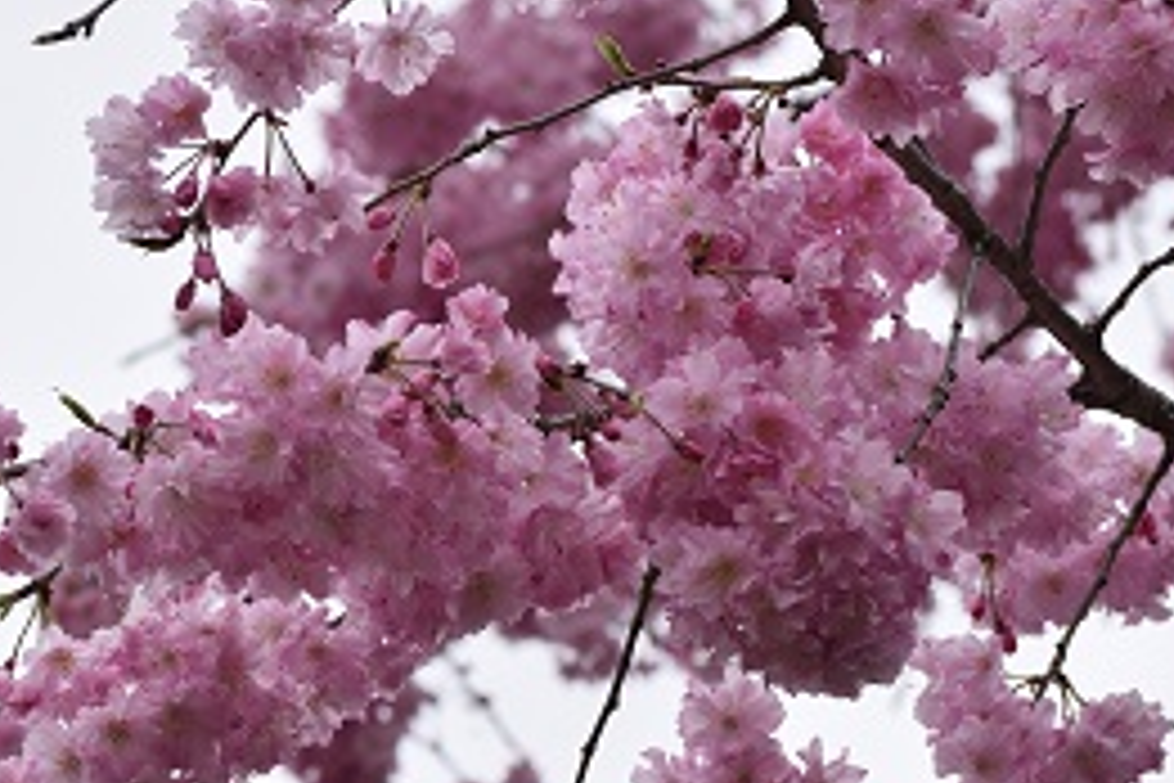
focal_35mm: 193
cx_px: 162
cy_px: 482
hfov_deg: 10.6
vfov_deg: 7.1
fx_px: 6293
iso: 200
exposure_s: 1/640
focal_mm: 70
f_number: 8
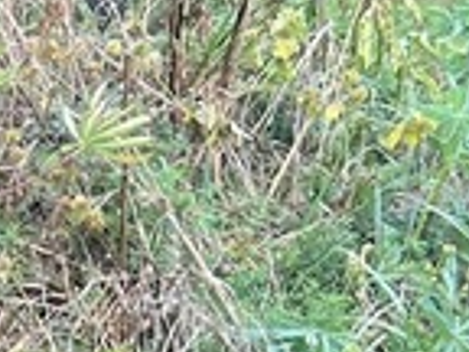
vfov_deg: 9.1
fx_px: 1951
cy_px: 903
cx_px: -524
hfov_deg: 11.9
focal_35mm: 144
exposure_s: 1/218
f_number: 1.5
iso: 40
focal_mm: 5.7
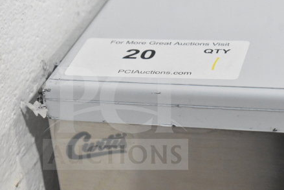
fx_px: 905
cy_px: 118
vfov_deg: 11.9
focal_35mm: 115
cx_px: 115
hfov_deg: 17.8
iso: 6400
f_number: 7.1
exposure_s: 1/200
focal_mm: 55
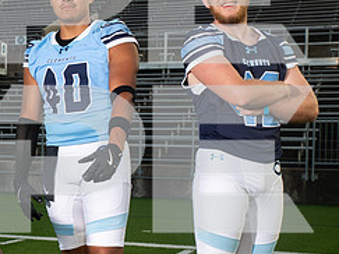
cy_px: 160
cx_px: -42
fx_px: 901
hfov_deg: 20.3
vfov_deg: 16.0
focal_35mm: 92
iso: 160
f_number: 7.1
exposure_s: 1/320
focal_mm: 40
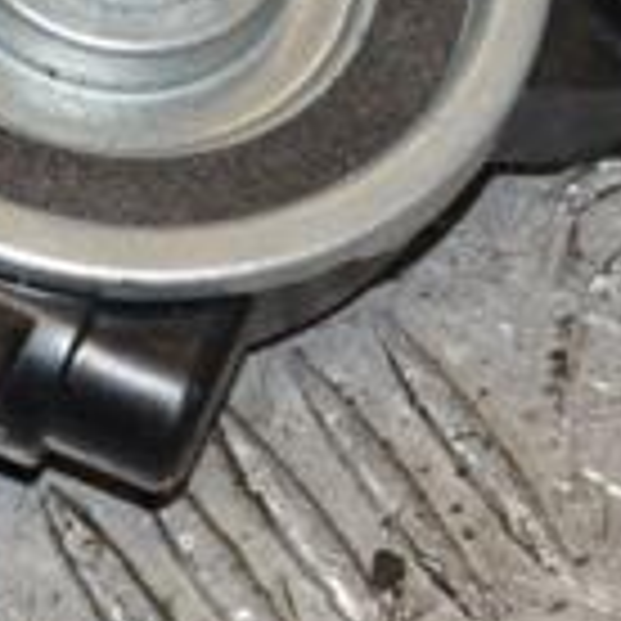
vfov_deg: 4.5
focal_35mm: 388
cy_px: 148
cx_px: -436
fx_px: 7875
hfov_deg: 4.5
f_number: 13
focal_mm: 70
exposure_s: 1/200
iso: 800
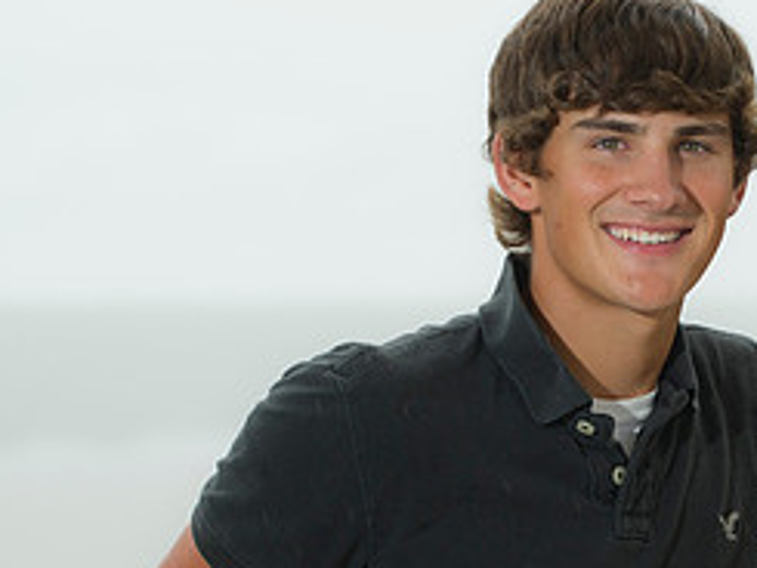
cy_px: 457
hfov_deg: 7.5
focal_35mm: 264
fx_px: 5776
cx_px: 612
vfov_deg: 5.6
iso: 320
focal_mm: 116
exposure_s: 1/320
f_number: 4.5
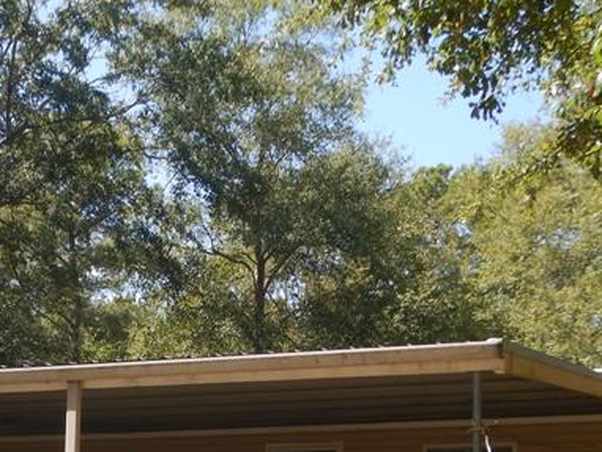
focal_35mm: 83
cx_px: 180
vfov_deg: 17.1
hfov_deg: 23.4
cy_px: 515
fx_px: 1444
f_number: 4.2
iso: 125
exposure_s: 1/400
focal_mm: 5.6
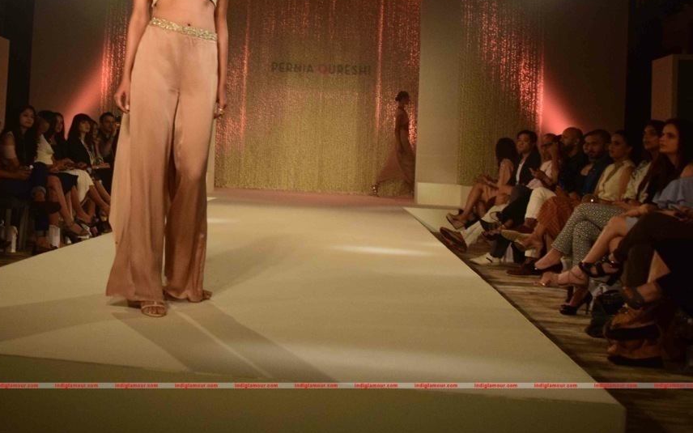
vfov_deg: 26.1
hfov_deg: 40.4
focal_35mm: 49
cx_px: 196
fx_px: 921
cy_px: 106
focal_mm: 21
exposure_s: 1/160
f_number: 5.6
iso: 1600
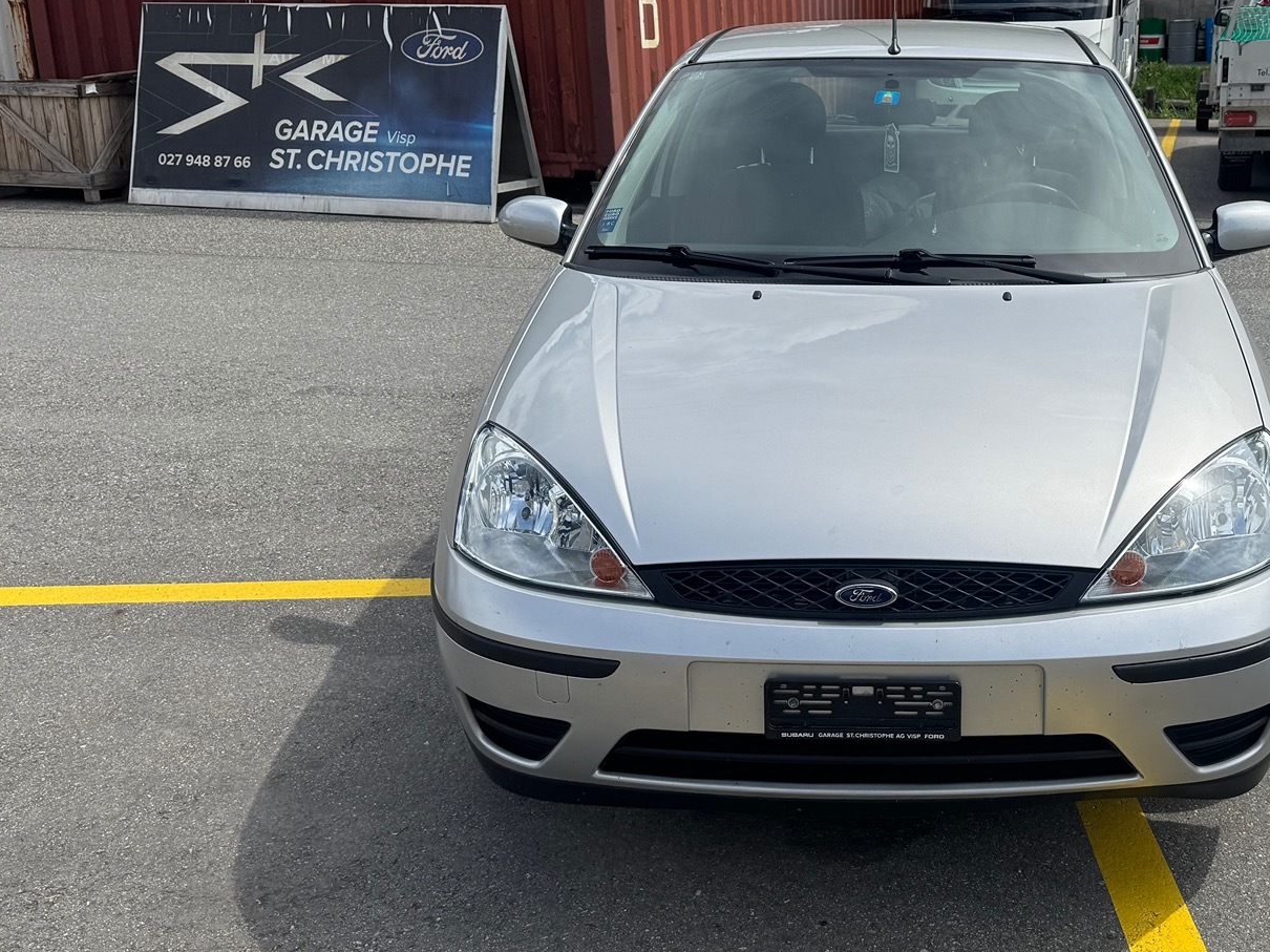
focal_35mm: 40
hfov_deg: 45.5
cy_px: 454
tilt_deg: -13.1
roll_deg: +1.4
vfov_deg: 35.9
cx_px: 917
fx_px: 1467
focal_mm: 6.76
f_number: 1.78
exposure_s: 1/4950
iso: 80
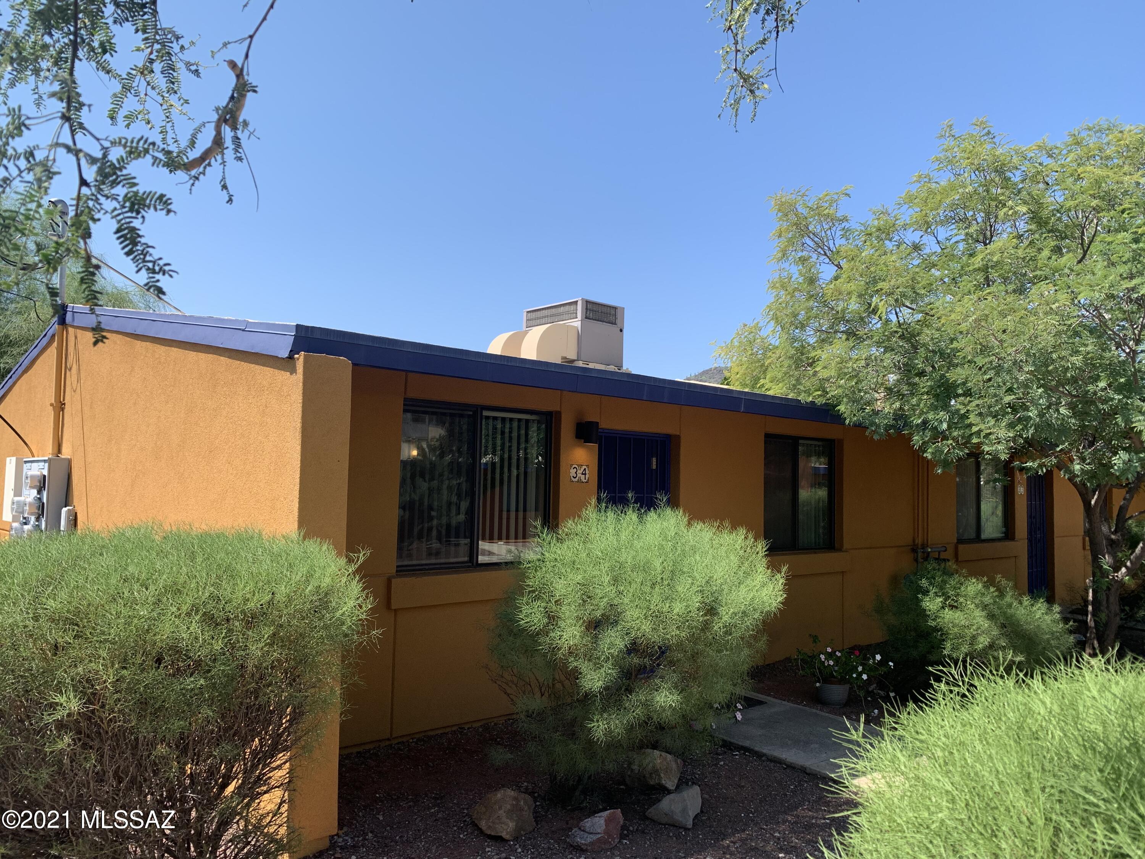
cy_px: 430
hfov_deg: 67.3
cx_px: 572
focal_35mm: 26
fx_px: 860
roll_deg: -0.8
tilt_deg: +3.4
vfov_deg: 53.1
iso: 25
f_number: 1.8
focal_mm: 4.25
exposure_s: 1/1468
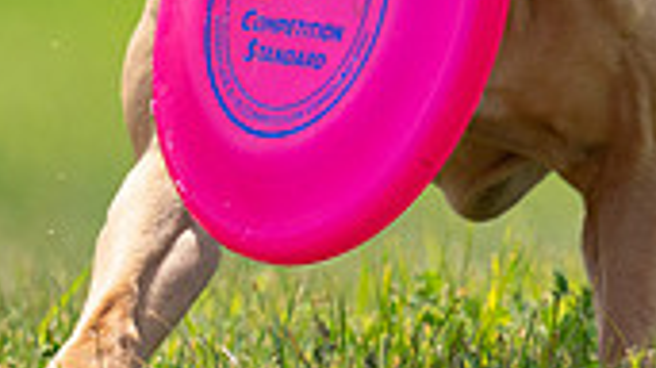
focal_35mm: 2134
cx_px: 852
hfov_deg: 1.0
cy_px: -117
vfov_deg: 0.6
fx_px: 37102
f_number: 6.3
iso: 1250
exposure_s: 1/4000
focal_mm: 600
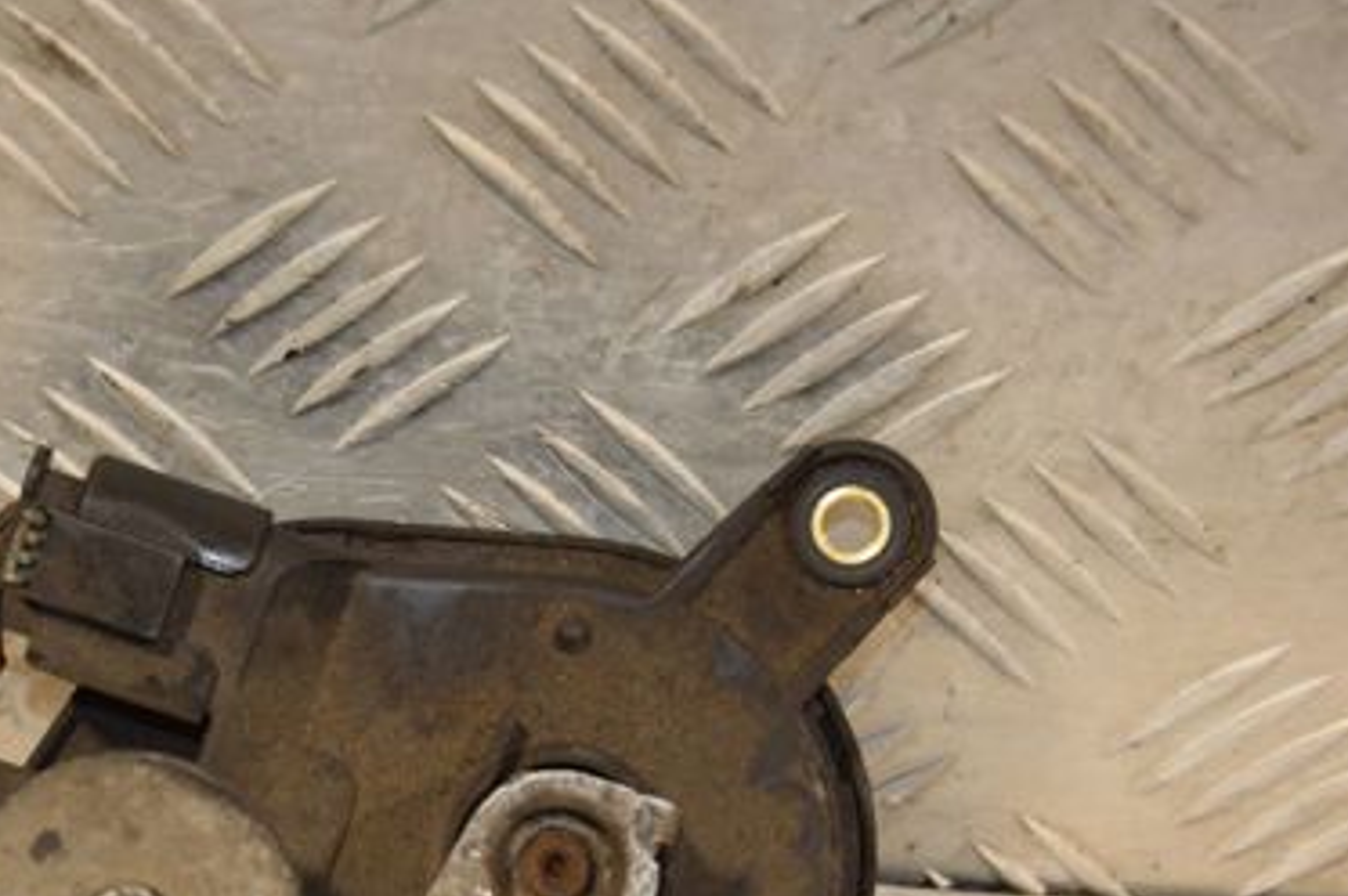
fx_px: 6360
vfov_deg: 8.0
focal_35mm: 170
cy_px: 694
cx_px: 365
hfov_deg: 12.1
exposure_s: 1/200
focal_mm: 66
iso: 800
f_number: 5.3
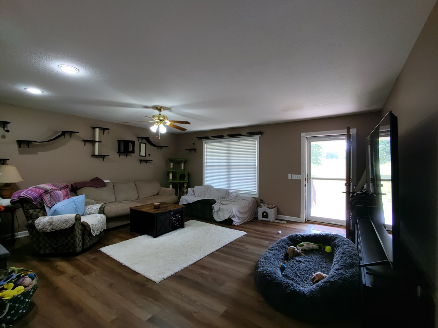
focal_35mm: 16
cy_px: 164
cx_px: 219
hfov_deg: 94.5
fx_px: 202
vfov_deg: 78.1
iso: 295
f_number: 2.55
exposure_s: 1/100
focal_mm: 16
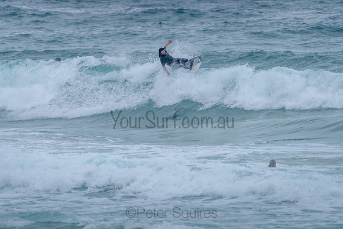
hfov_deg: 3.4
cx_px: 172
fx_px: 5839
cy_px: 89
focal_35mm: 613
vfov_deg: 2.2
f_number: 5.6
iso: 560
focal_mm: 500
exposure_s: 1/1250
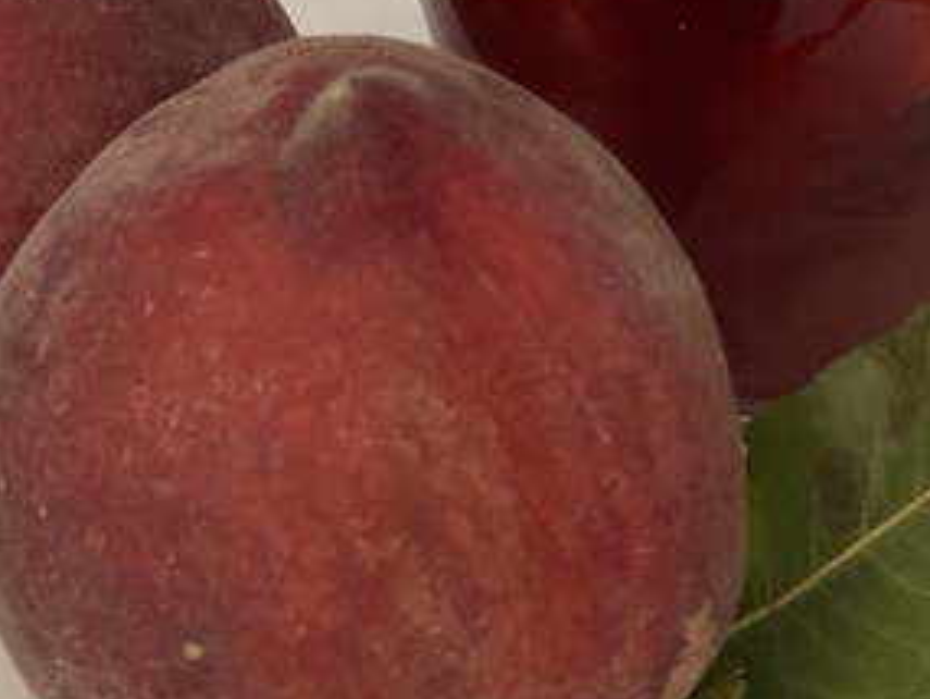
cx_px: 414
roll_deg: -0.9
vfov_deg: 10.1
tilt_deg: -27.2
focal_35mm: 146
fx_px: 3924
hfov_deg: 13.5
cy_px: 95
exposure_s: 1/15
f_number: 2
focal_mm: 6
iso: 500
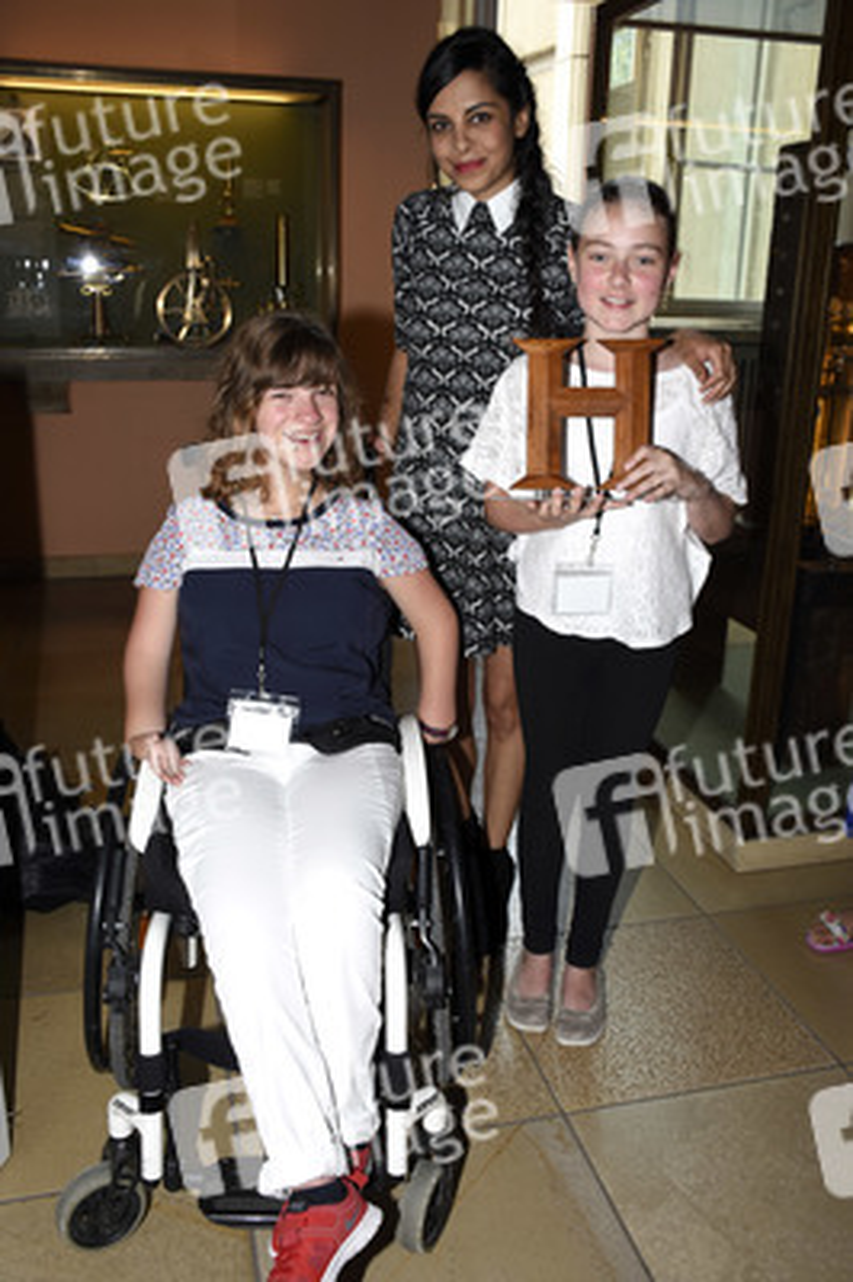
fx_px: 1068
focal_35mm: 30
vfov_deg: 62.0
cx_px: 426
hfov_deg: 43.5
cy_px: 641
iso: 160
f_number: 4.5
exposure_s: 1/125
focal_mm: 20
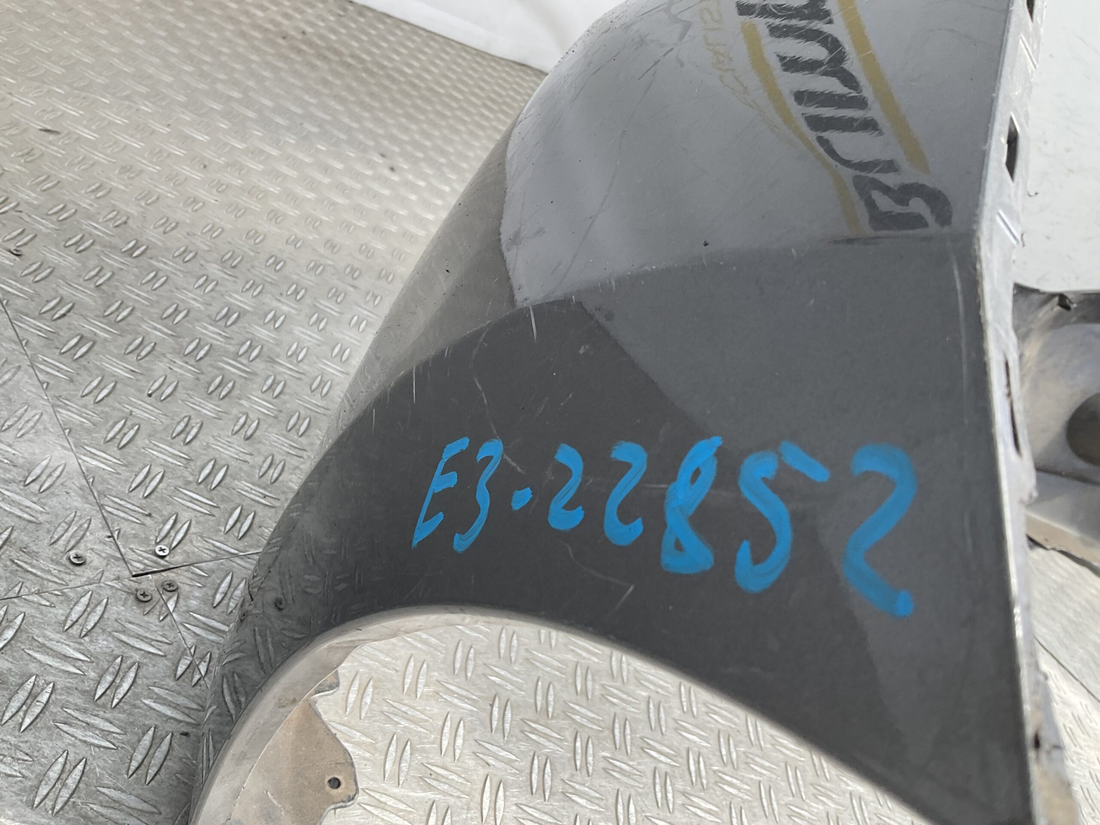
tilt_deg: -27.4
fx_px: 922
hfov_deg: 61.7
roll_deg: -36.8
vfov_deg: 48.2
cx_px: 550
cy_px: 412
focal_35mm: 29
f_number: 1.8
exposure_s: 1/168
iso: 16
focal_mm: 3
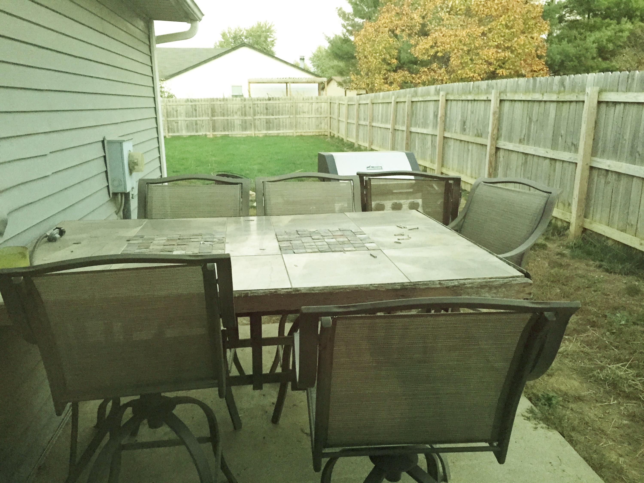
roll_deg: +0.1
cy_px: 242
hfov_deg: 61.7
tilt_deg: -13.2
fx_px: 540
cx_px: 322
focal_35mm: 29
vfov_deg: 48.2
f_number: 2.2
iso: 250
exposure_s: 1/15
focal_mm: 4.15
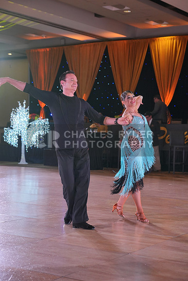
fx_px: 548
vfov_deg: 28.8
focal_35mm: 70
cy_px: 140
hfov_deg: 19.5
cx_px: 94
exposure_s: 1/400
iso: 1600
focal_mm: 70
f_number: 4
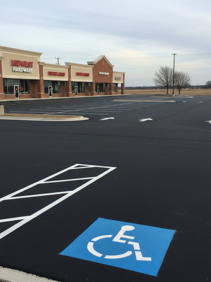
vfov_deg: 71.6
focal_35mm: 24
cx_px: 106
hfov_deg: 56.8
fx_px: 195
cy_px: 141
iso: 1351
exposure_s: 1/204
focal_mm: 6.8
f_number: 1.68
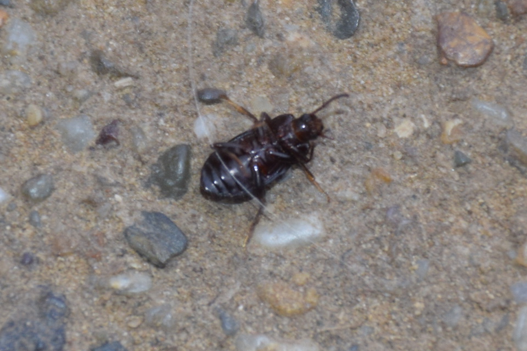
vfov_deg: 6.5
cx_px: 264
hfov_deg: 9.8
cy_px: 176
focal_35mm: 210
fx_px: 3074
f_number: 5.6
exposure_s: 1/60
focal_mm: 140
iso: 400
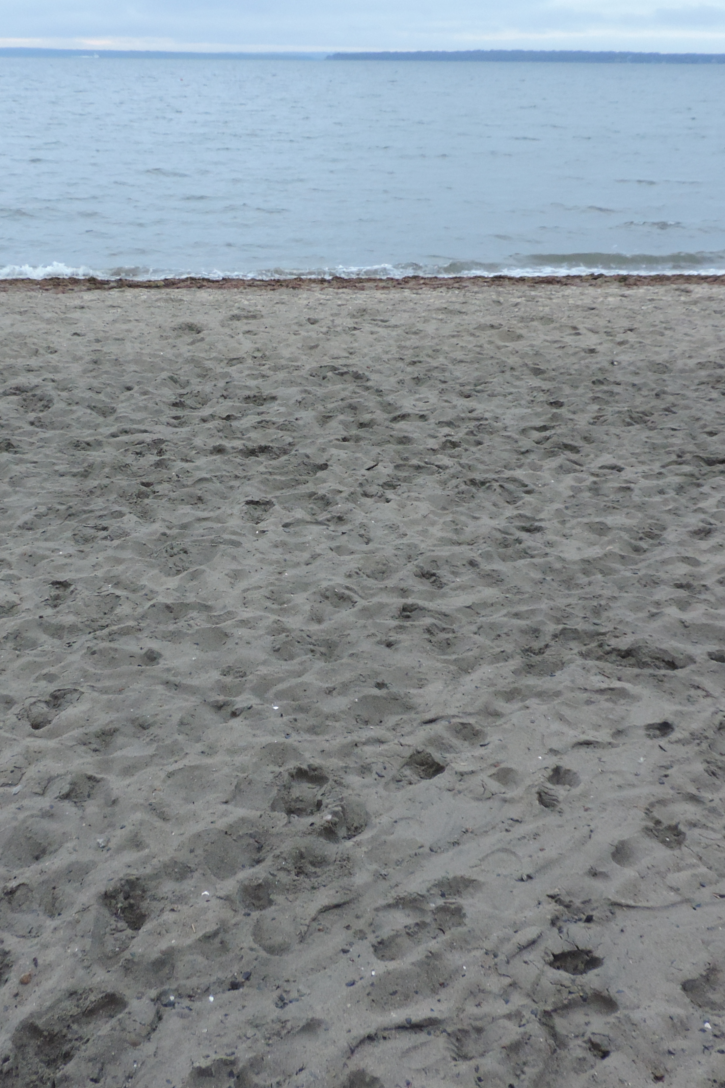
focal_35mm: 37
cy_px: 507
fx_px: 1118
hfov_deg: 35.7
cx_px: 274
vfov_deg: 51.8
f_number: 3
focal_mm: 4.3
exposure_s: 1/30
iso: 360
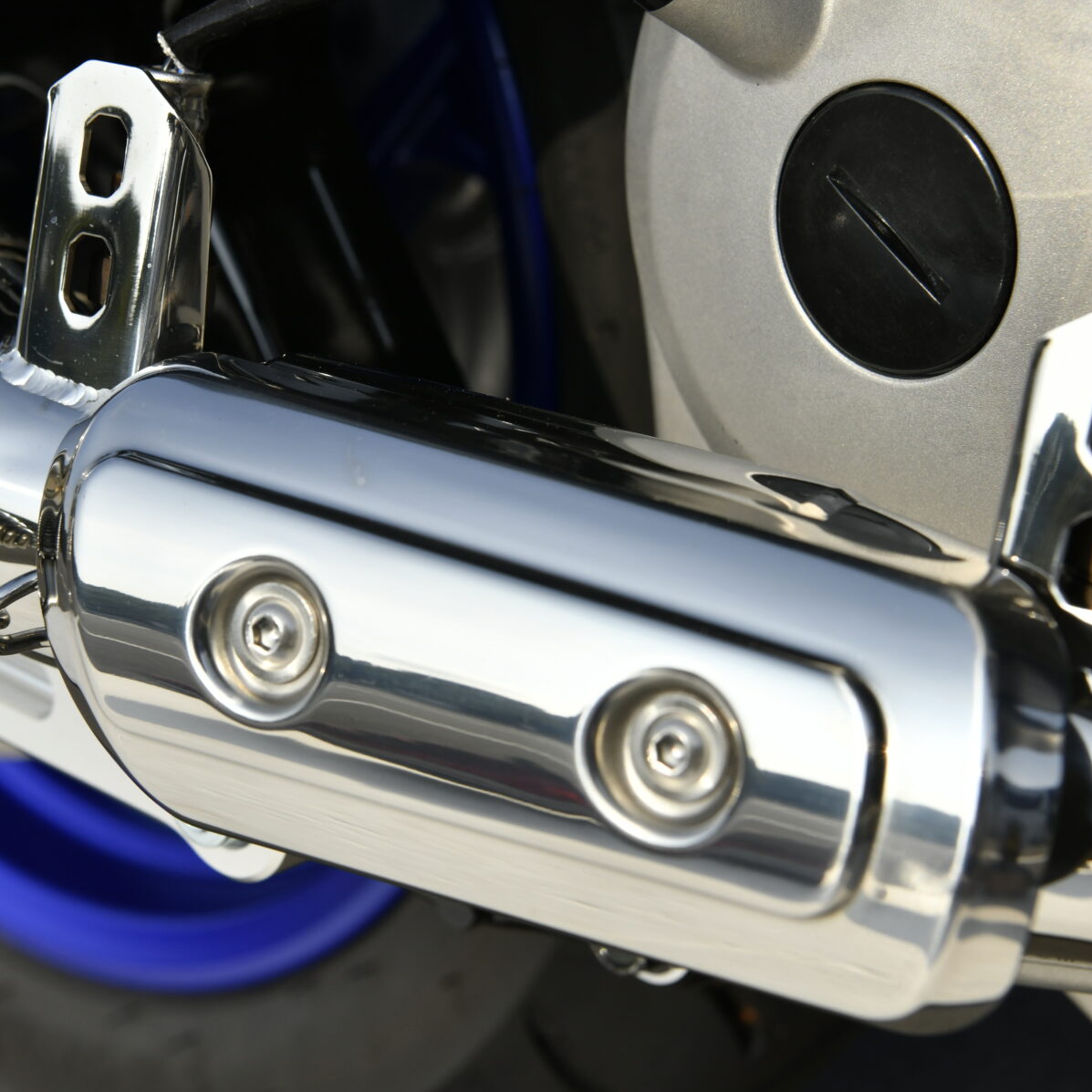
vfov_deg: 19.7
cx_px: 474
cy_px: 500
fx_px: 3141
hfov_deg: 19.7
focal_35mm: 88
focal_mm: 62
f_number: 10
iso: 320
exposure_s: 1/800
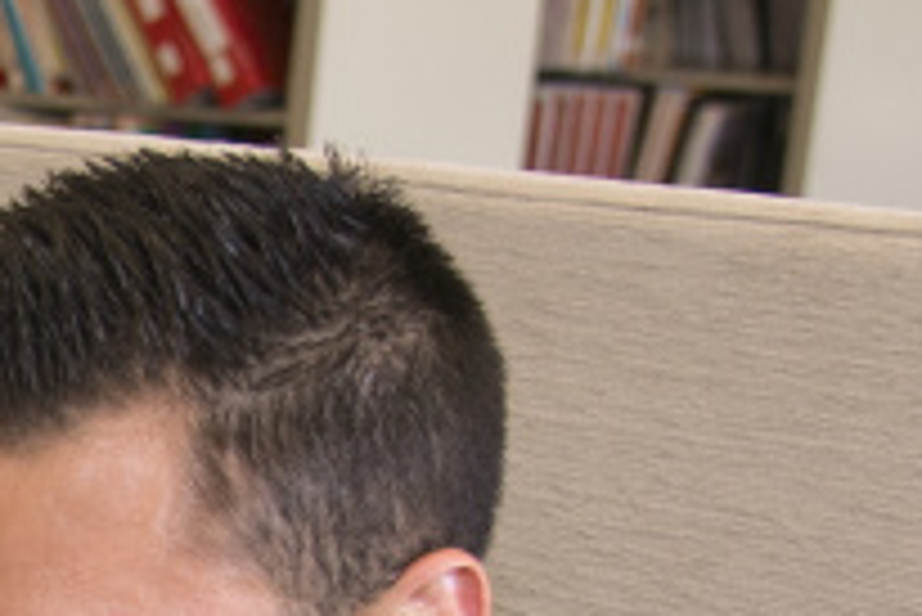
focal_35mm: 150
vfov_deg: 8.6
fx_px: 3844
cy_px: 1272
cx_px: -508
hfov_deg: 12.9
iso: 800
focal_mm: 30
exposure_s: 1/200
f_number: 4
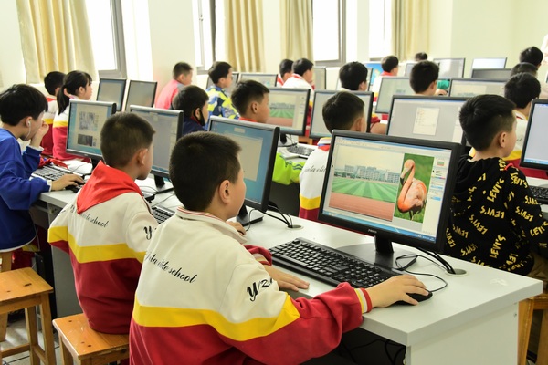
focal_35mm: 48
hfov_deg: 41.1
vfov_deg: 28.1
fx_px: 731
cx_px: 274
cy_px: 182
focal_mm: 32
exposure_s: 1/200
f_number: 5.6
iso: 2500
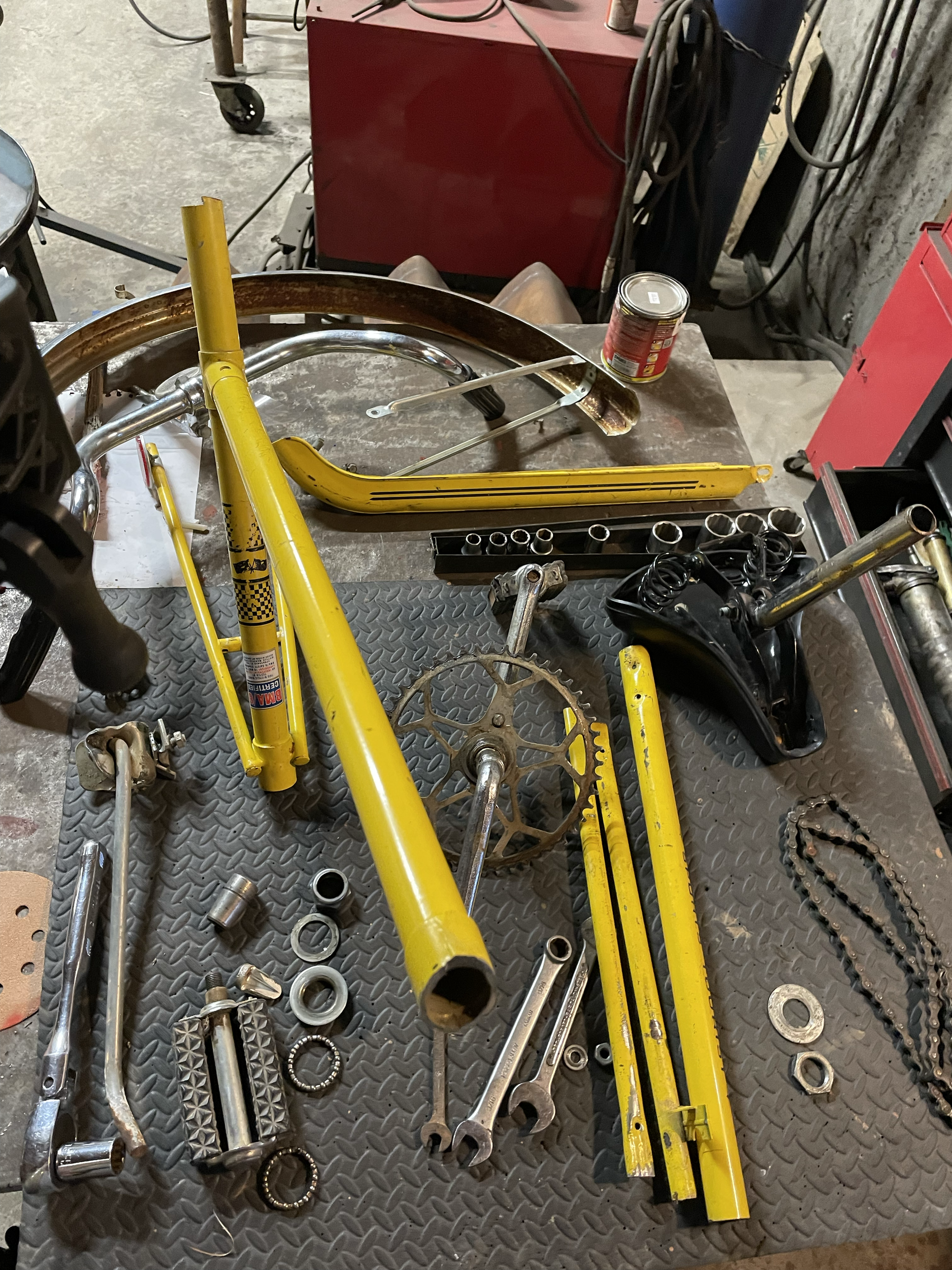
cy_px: 635
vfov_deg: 67.3
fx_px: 953
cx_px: 476
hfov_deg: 53.1
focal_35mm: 26
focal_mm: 4.2
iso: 500
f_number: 1.6
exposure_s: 1/40
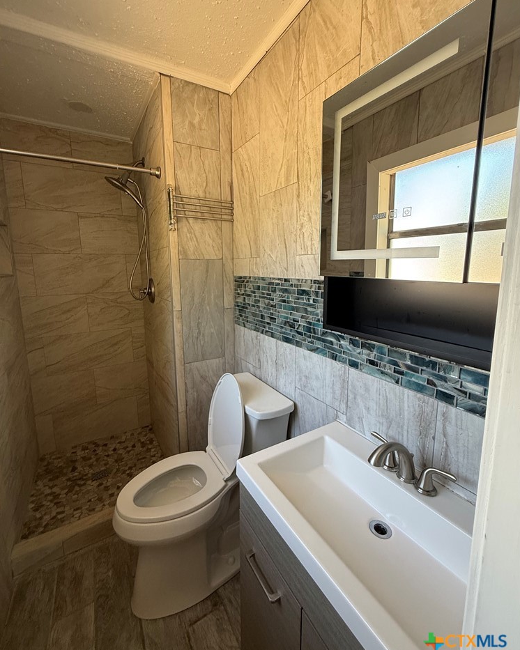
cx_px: 256
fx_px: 289
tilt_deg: -7.7
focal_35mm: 15
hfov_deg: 84.0
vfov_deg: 96.7
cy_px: 309
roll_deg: +0.3
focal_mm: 2.22
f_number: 2.2
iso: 200
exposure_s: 1/99
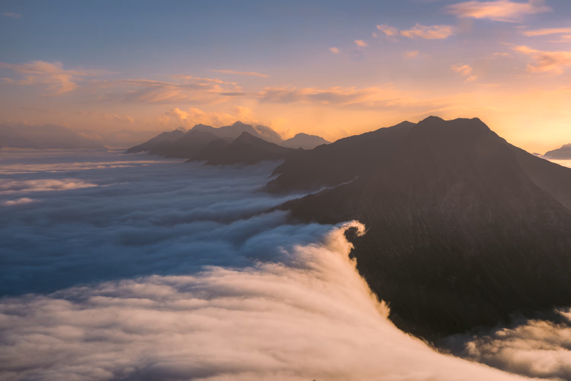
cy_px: 190
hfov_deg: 38.9
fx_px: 809
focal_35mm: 51
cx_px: 286
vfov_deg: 26.5
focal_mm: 51
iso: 250
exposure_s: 1/125
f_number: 18
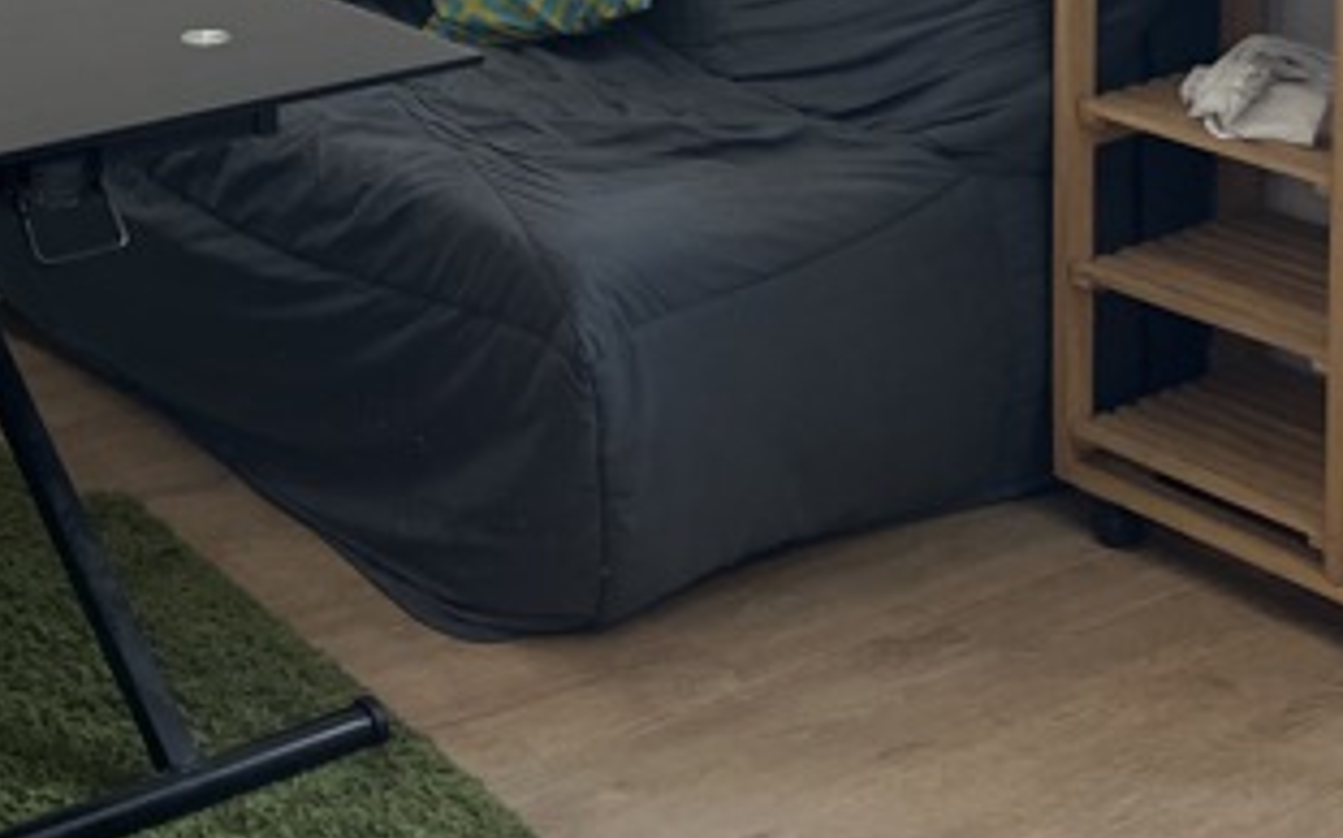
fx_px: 2597
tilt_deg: -8.6
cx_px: 112
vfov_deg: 17.0
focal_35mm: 71
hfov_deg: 27.8
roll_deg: +2.3
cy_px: -315
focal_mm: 5.1
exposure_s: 1/50
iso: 200
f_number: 1.6
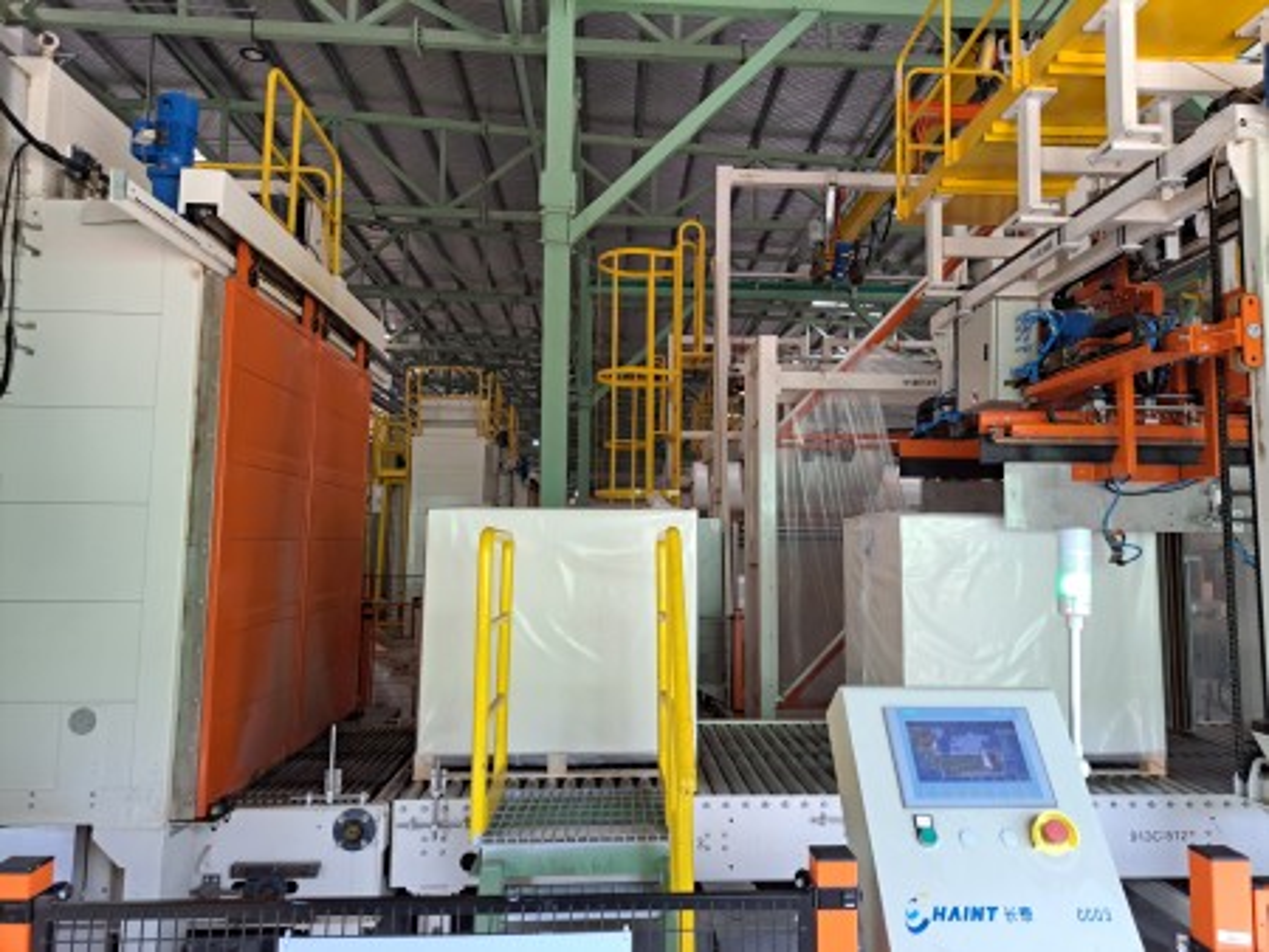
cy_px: 476
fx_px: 880
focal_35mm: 24
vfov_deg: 56.9
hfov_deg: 71.6
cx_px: 634
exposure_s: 1/50
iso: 80
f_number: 1.8
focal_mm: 5.23
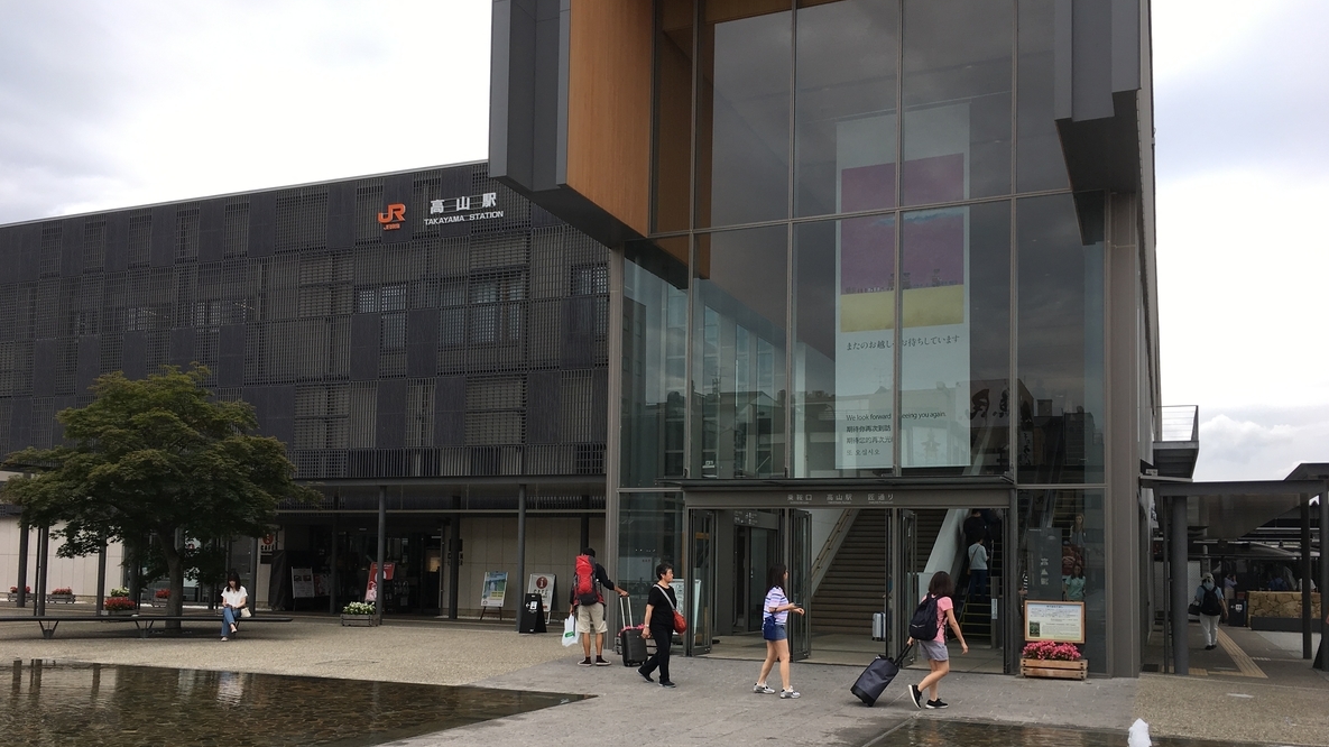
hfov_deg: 61.0
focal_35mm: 32
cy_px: 497
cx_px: 668
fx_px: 1127
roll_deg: -1.2
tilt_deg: +4.5
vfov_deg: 36.3
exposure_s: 1/582
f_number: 2.2
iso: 25
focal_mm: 4.15
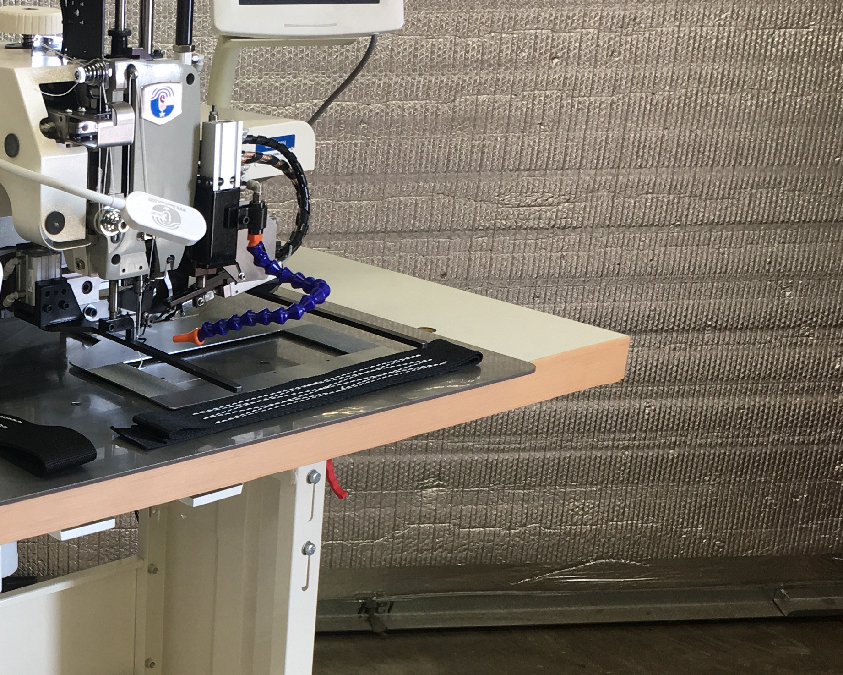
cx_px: 1
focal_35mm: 62
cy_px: 538
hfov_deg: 28.6
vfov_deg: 24.2
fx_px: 1547
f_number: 2.2
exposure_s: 1/40
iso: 32
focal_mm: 4.15
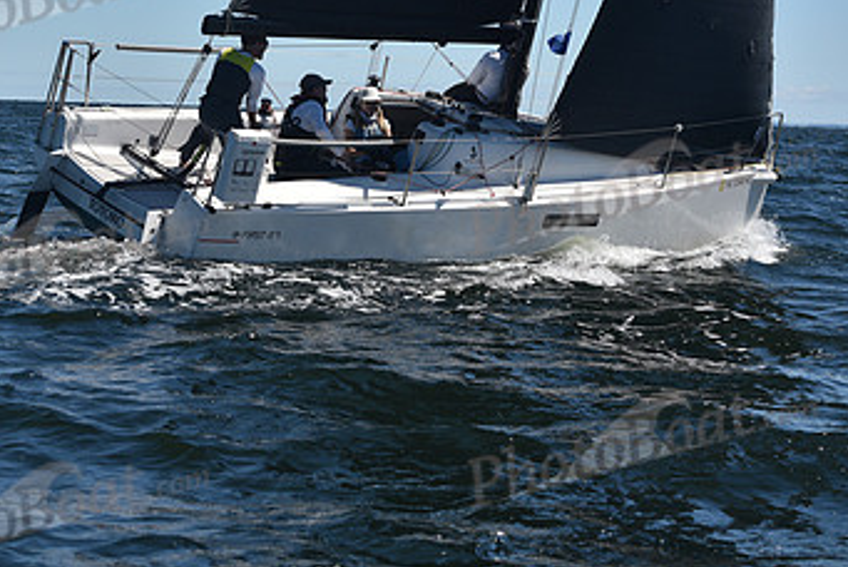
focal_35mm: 119
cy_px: 96
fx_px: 2805
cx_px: 341
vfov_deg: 11.5
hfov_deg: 17.2
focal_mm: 70
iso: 200
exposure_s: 1/800
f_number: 5.6
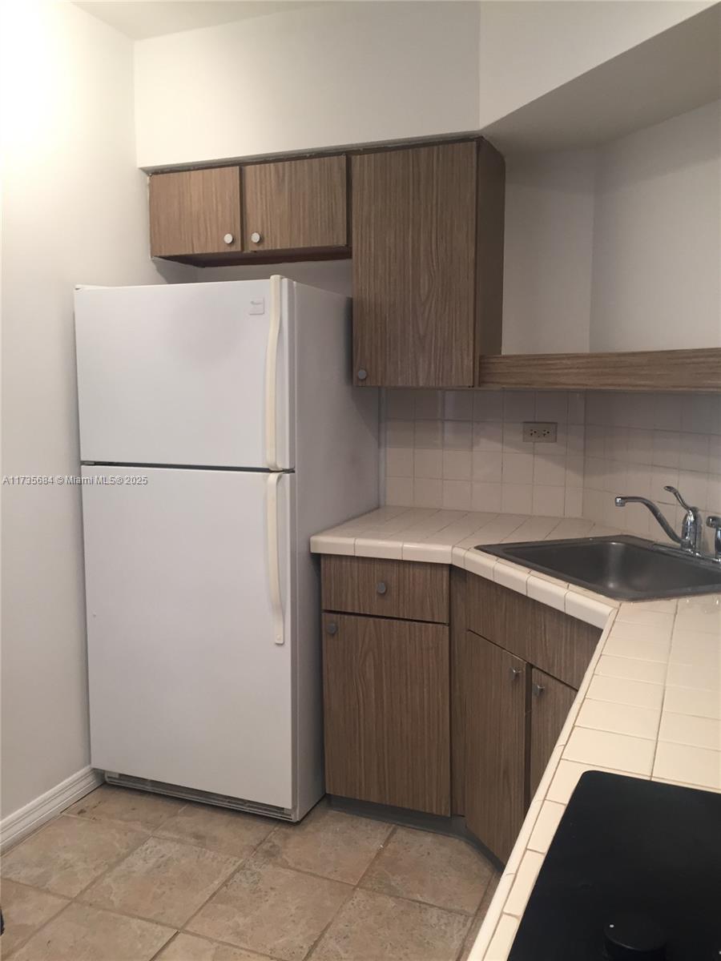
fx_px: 805
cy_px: 480
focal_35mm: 29
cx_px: 360
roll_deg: -0.2
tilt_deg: -6.8
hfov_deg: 48.2
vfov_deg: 61.7
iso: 64
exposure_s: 1/30
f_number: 2.2
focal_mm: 4.15
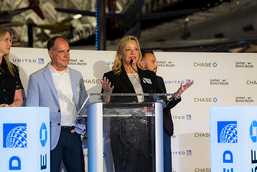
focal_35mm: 94
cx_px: 126
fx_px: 672
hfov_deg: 21.7
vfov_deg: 14.5
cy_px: 117
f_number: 2.8
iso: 560
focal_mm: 67
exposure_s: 1/160
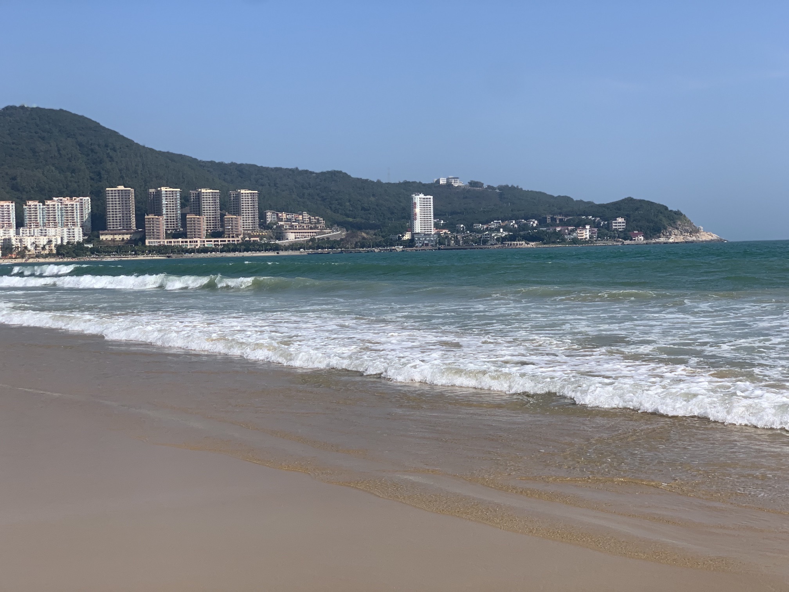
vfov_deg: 28.0
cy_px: 296
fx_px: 1185
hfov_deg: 36.8
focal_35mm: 52
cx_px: 394
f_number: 2.4
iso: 16
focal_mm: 6
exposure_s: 1/2083
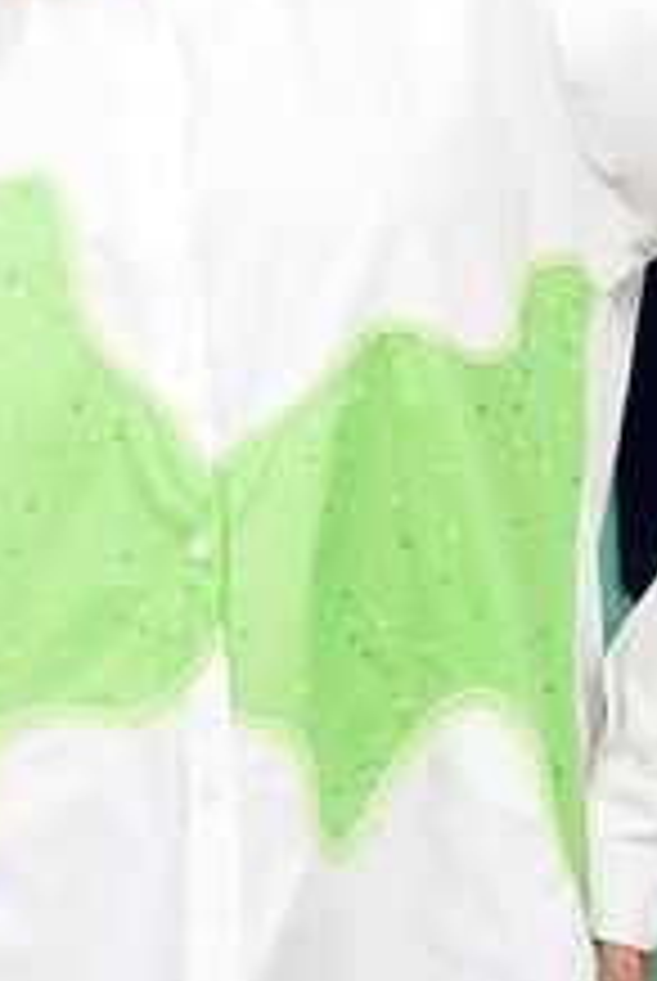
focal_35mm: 101
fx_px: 2756
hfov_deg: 13.6
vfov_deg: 20.1
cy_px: 326
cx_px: 315
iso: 200
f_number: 8
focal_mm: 42
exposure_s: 1/160
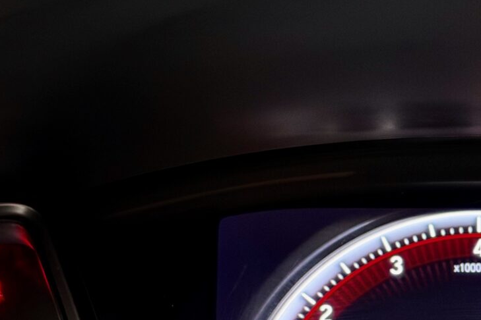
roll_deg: -2.4
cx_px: 480
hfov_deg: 20.8
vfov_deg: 13.9
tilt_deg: -16.8
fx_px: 1269
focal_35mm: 95
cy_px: 398
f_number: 1.48
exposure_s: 1/40
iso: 500
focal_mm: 6.93
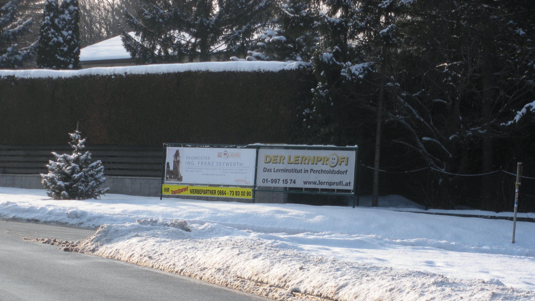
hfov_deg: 19.6
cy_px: 210
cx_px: 239
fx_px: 1546
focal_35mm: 109
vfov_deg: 11.1
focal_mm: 14.2
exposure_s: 1/195
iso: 64
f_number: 4.8
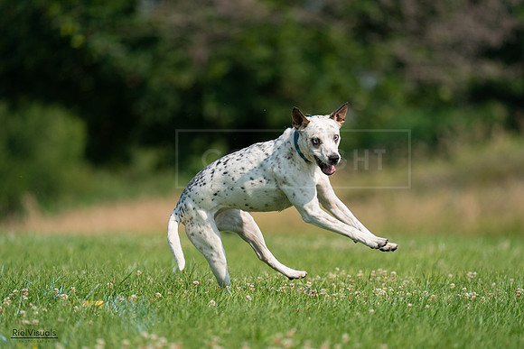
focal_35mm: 518
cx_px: 262
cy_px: 174
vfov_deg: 2.7
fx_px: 7541
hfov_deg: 4.0
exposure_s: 1/4000
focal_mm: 518
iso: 640
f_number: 6.3
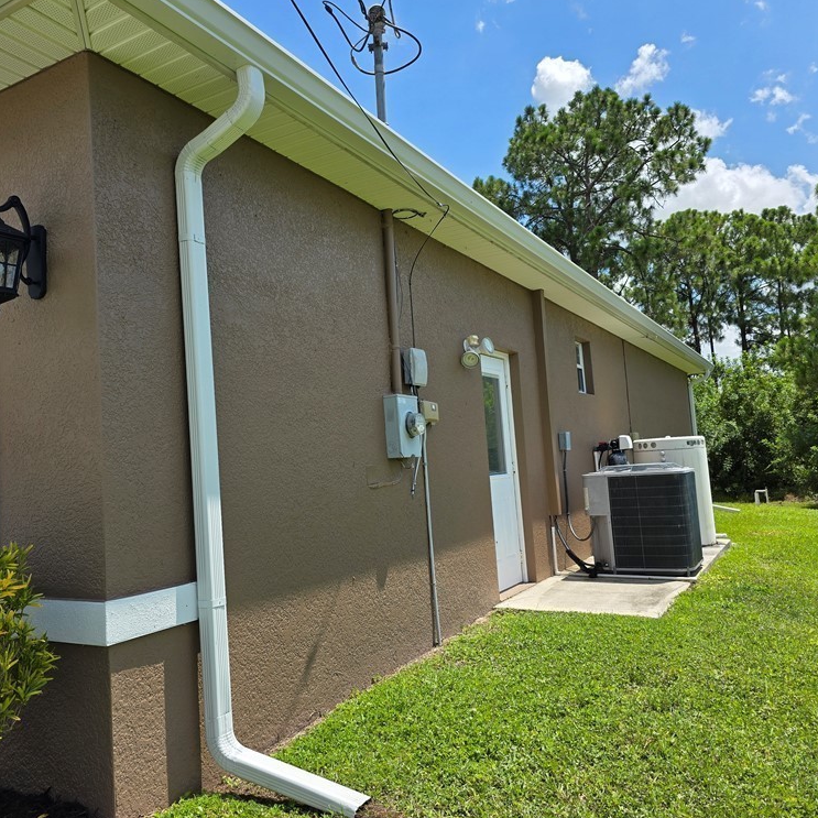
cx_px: 348
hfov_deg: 57.1
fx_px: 749
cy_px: 400
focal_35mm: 28
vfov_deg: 57.3
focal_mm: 6.3
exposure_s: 1/647
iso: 12
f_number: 1.7
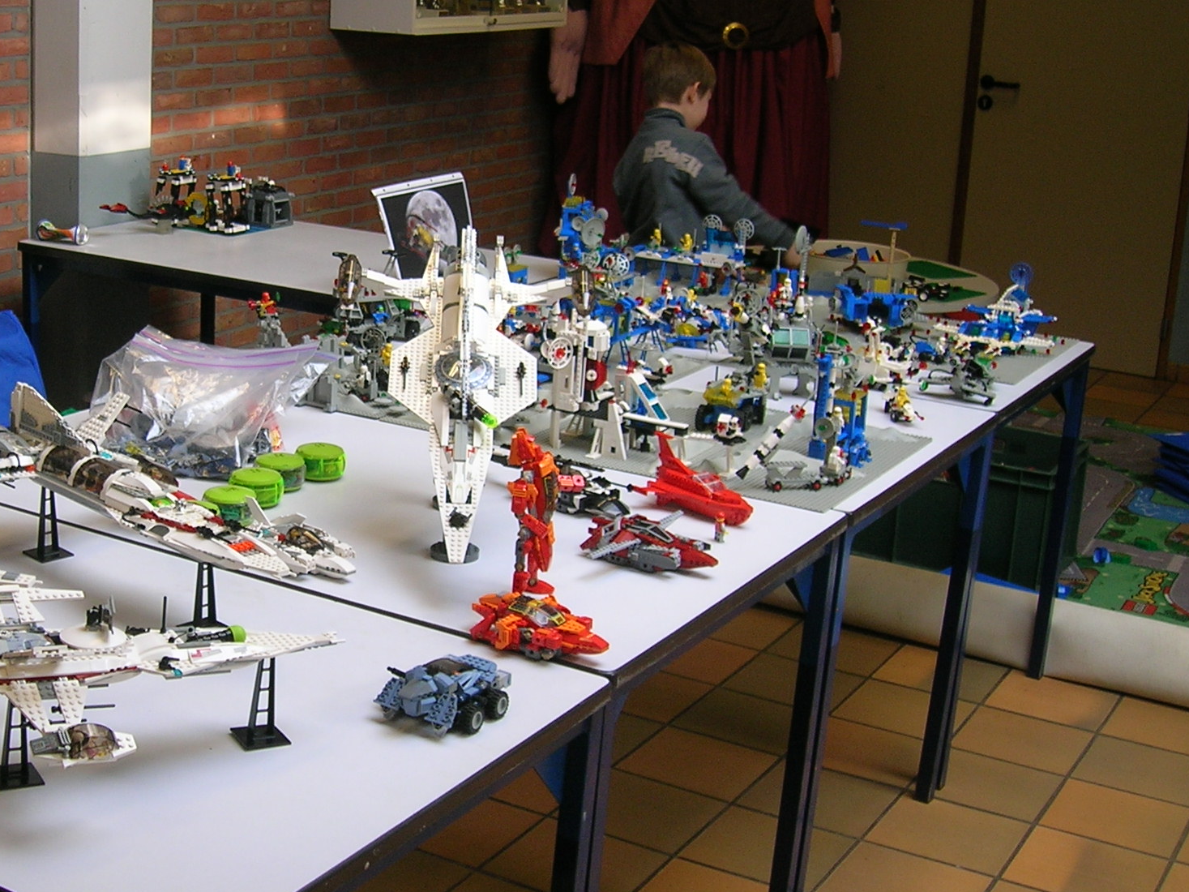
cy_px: 422
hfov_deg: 35.6
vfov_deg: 27.5
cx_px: 349
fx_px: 1820
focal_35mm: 53
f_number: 2.9
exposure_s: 1/37.3
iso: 50
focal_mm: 5.7
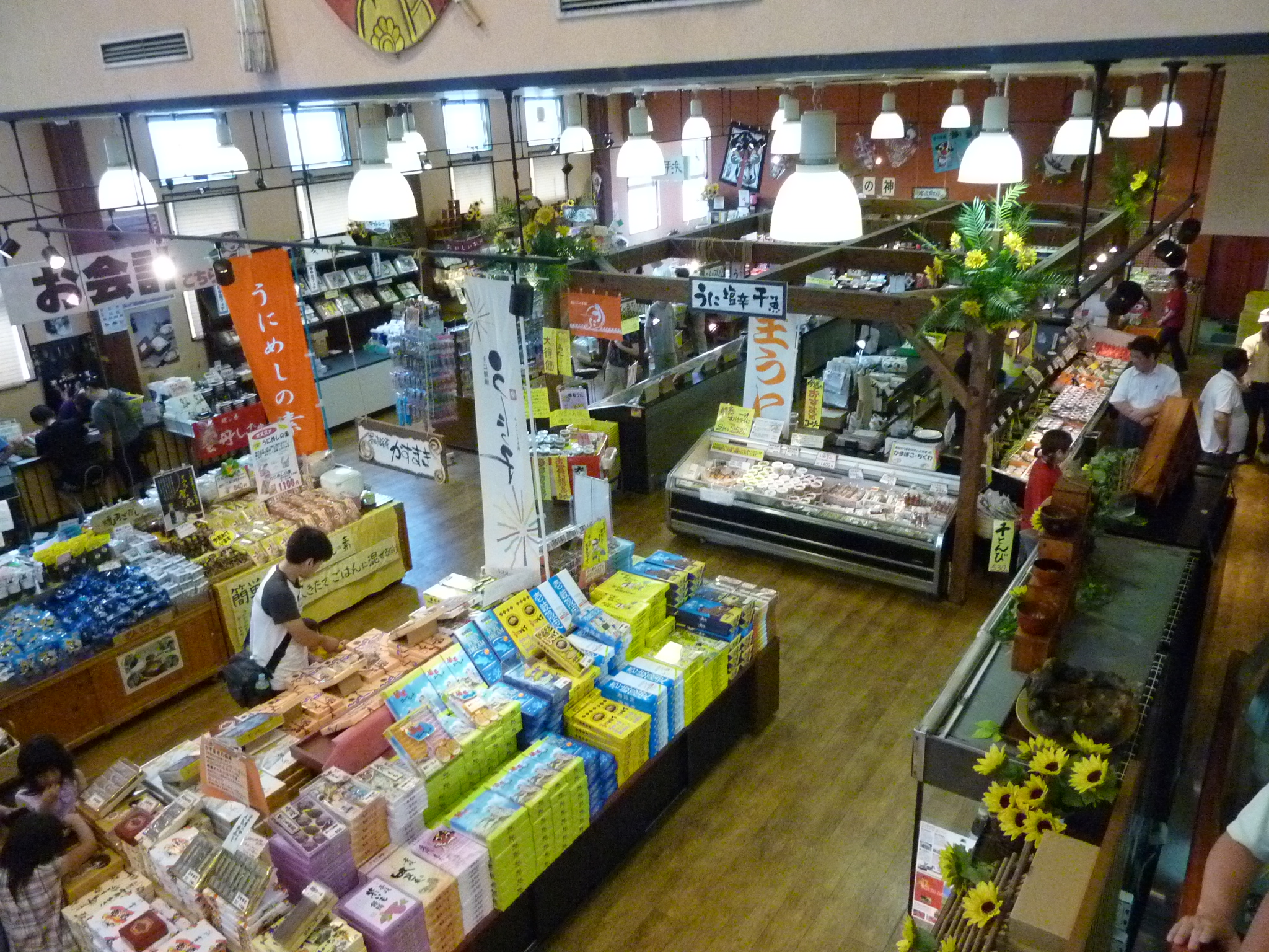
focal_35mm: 25
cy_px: 476
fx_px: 916
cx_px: 634
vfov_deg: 54.9
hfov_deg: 69.4
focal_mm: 4.1
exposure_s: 1/125
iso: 800
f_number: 3.3
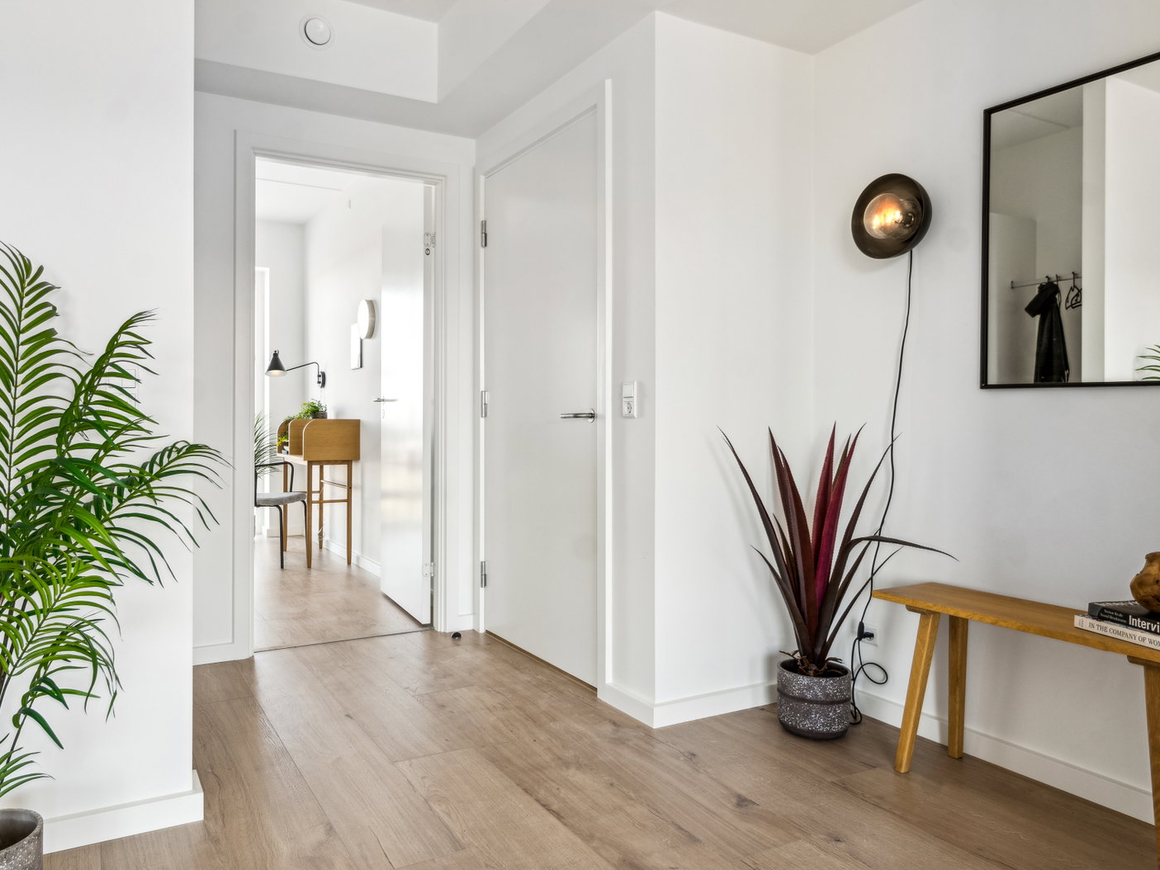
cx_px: 529
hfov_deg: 73.8
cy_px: 437
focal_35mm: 23
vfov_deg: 58.9
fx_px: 771
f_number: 8
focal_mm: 14
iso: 200
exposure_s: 1/13
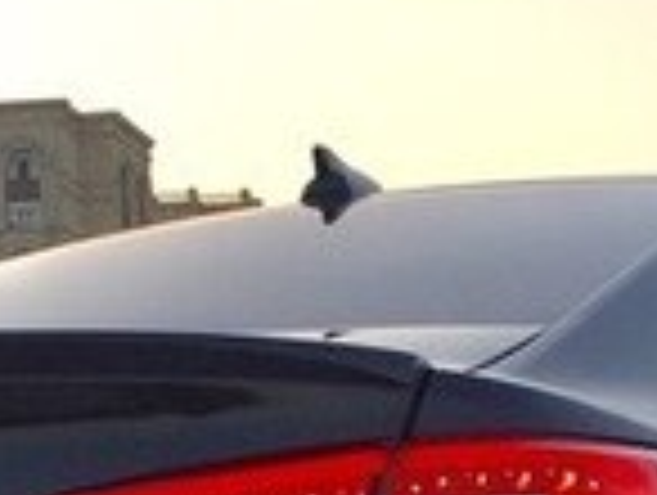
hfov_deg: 15.0
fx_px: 2490
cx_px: 504
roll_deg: +1.0
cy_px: 830
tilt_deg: -3.8
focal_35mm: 131
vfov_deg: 10.8
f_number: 2.2
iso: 32
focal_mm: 4.15
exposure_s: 1/119
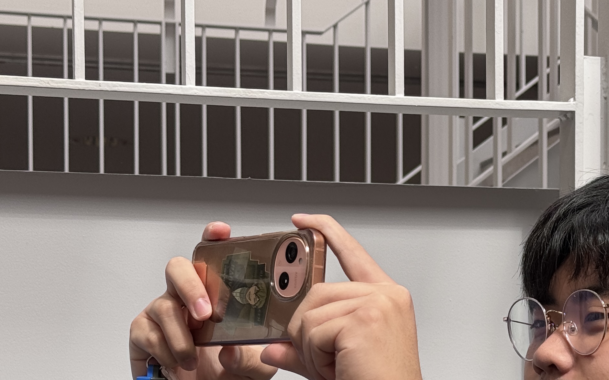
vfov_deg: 11.9
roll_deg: +0.5
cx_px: 471
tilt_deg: +0.2
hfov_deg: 19.0
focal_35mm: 109
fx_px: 1809
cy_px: 399
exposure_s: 1/138
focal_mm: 6.76
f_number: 1.78
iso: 50
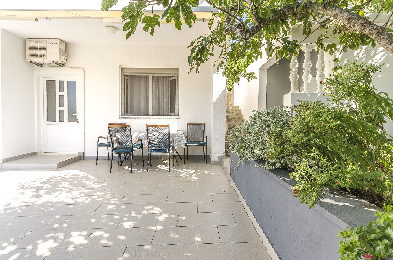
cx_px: 196
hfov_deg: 85.5
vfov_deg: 63.0
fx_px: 212
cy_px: 130
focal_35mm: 20
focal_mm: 13
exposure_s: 1/200
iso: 200
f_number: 8
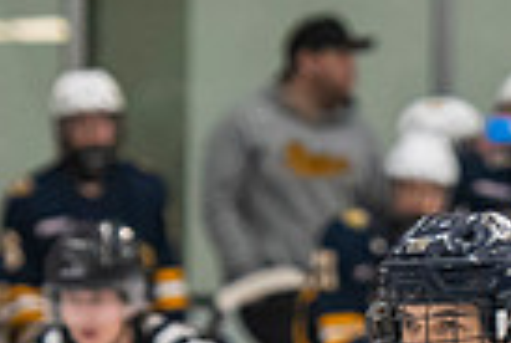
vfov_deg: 2.1
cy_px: 710
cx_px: 704
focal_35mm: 664
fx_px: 9446
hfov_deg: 3.1
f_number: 3.2
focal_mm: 122
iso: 2000
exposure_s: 1/640
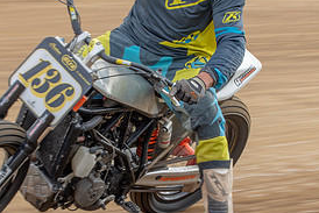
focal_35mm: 232
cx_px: 138
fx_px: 2057
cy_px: 79
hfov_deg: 8.9
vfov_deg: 5.9
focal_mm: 62
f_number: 14
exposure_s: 1/100
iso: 320
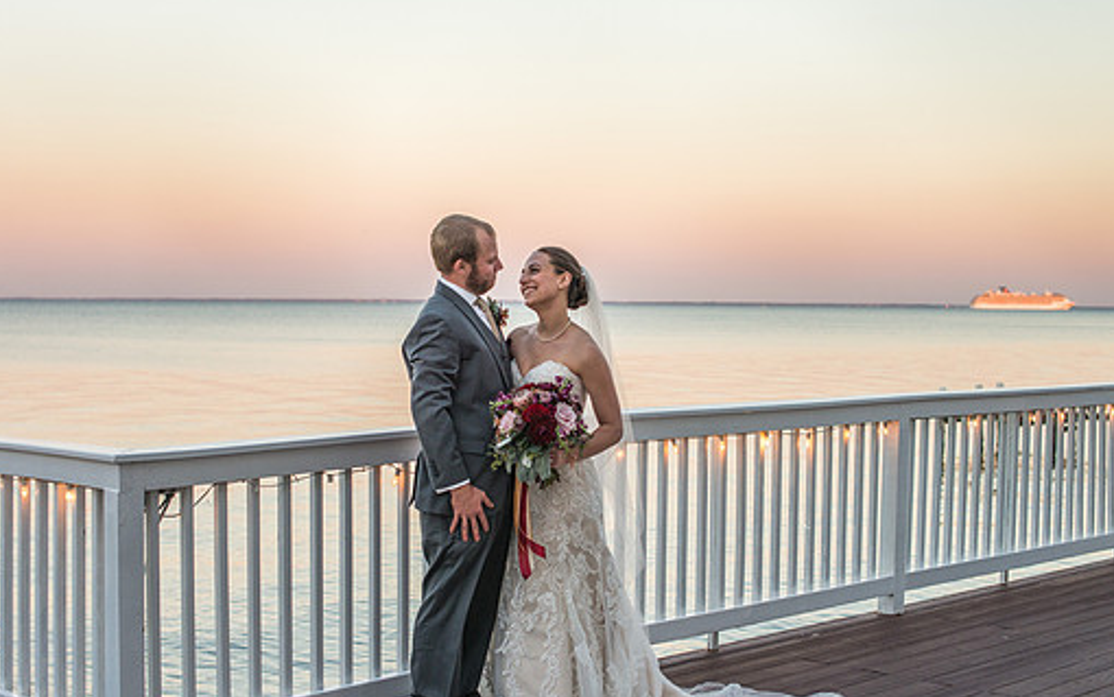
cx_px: 537
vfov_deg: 22.4
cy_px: 373
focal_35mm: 58
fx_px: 1761
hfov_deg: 35.1
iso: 500
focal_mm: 50
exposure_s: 1/640
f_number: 4
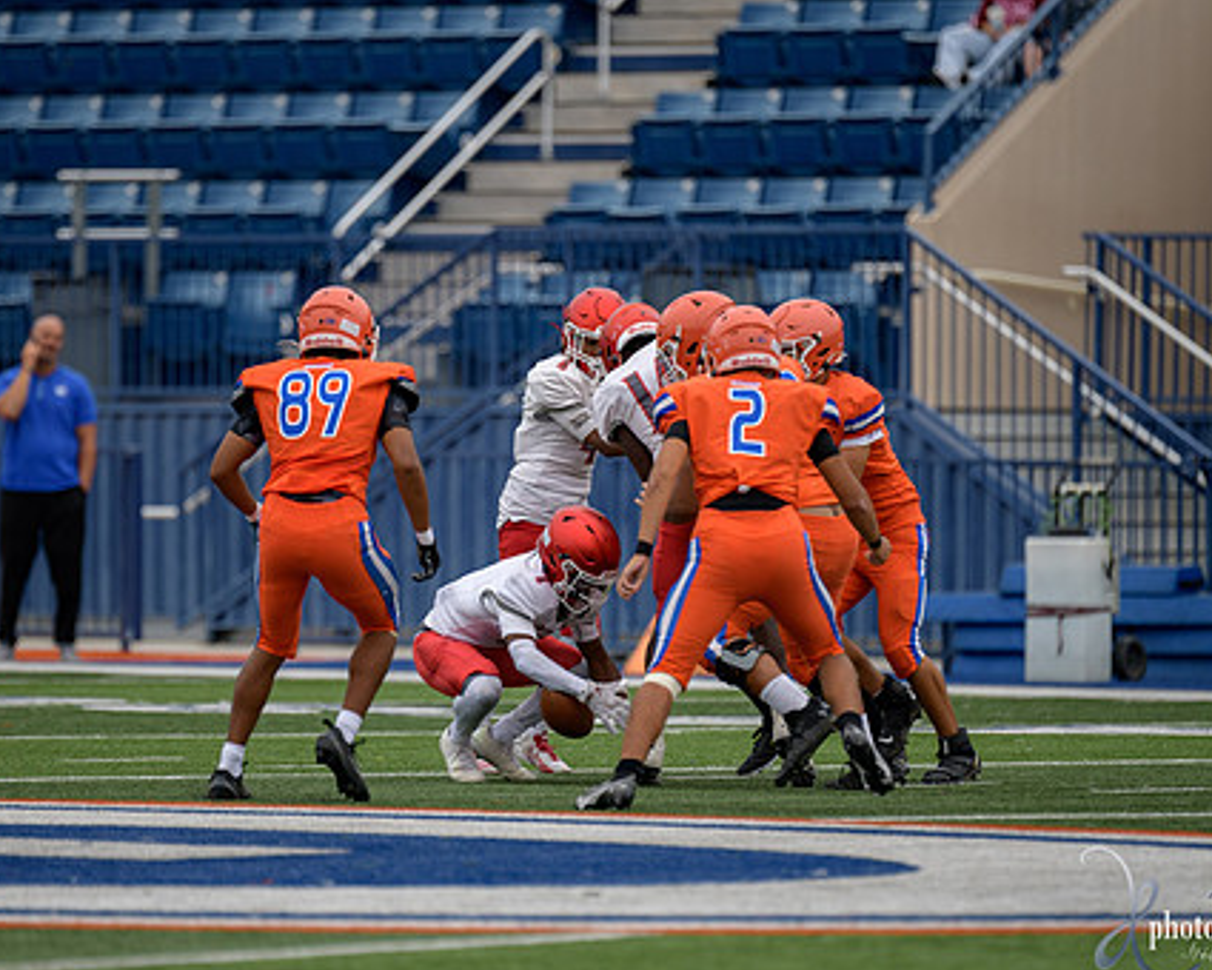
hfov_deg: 5.6
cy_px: 504
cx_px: 559
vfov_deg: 4.5
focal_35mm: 346
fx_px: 12411
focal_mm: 270
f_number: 2.8
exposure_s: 1/800
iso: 220
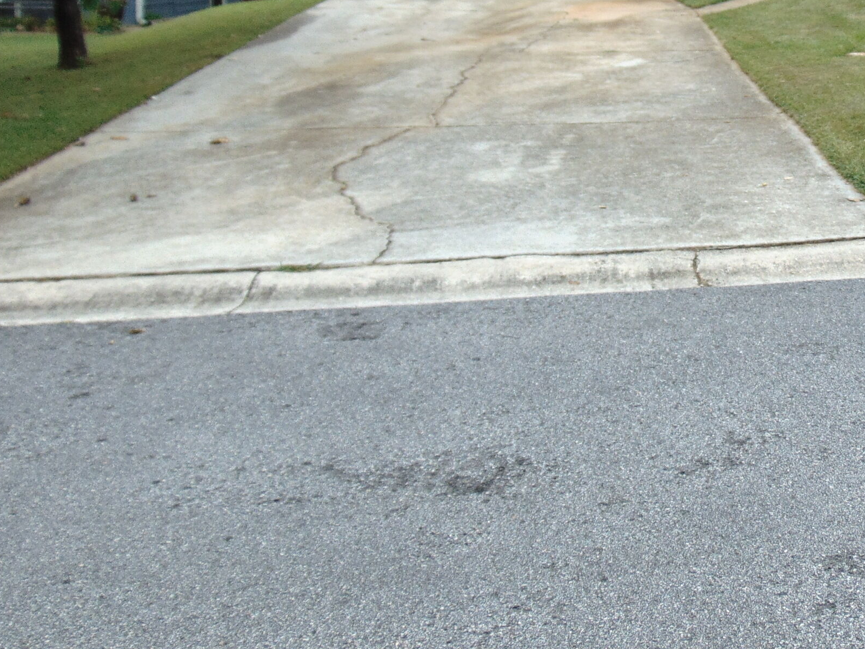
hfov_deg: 38.4
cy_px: 107
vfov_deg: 29.4
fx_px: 1199
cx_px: 669
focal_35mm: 48
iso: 80
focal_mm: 4.5
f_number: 3
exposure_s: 1/500
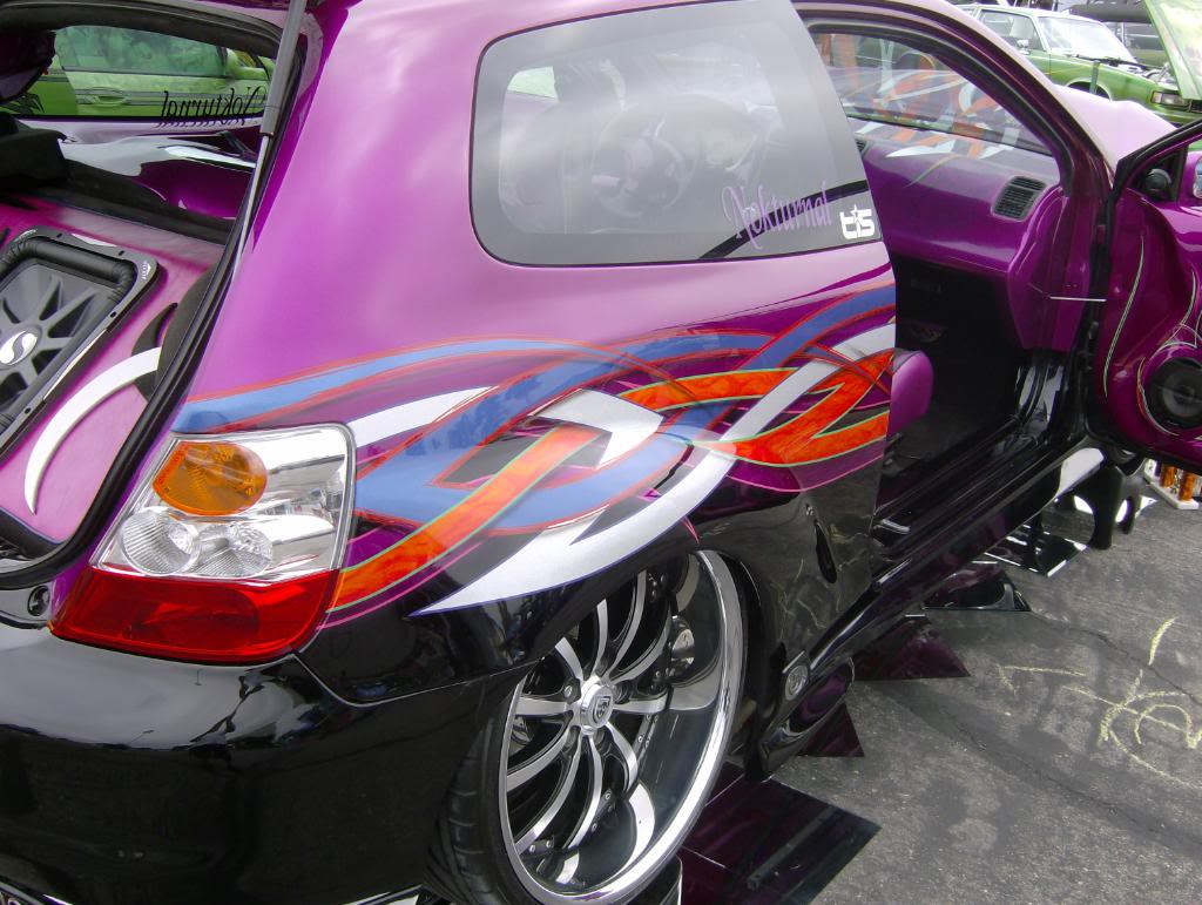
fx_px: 1252
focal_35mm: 36
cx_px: 601
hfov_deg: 51.3
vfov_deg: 39.7
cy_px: 452
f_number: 4.7
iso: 100
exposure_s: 1/273
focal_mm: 6
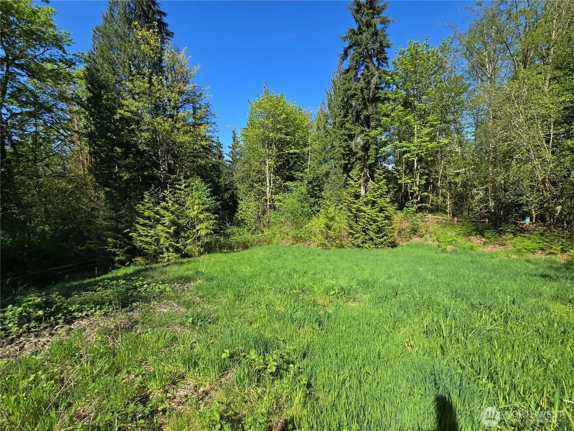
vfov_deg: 89.9
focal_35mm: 13
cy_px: 216
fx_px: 216
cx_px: 287
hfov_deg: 106.2
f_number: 2.2
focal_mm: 2.2
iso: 50
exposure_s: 1/1325
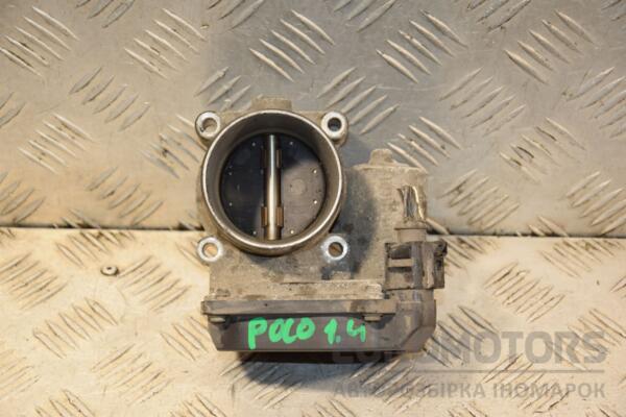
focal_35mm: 105
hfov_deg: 19.5
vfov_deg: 13.0
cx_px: 313
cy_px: 208
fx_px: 1826
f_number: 5.6
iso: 800
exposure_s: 1/200
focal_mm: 70
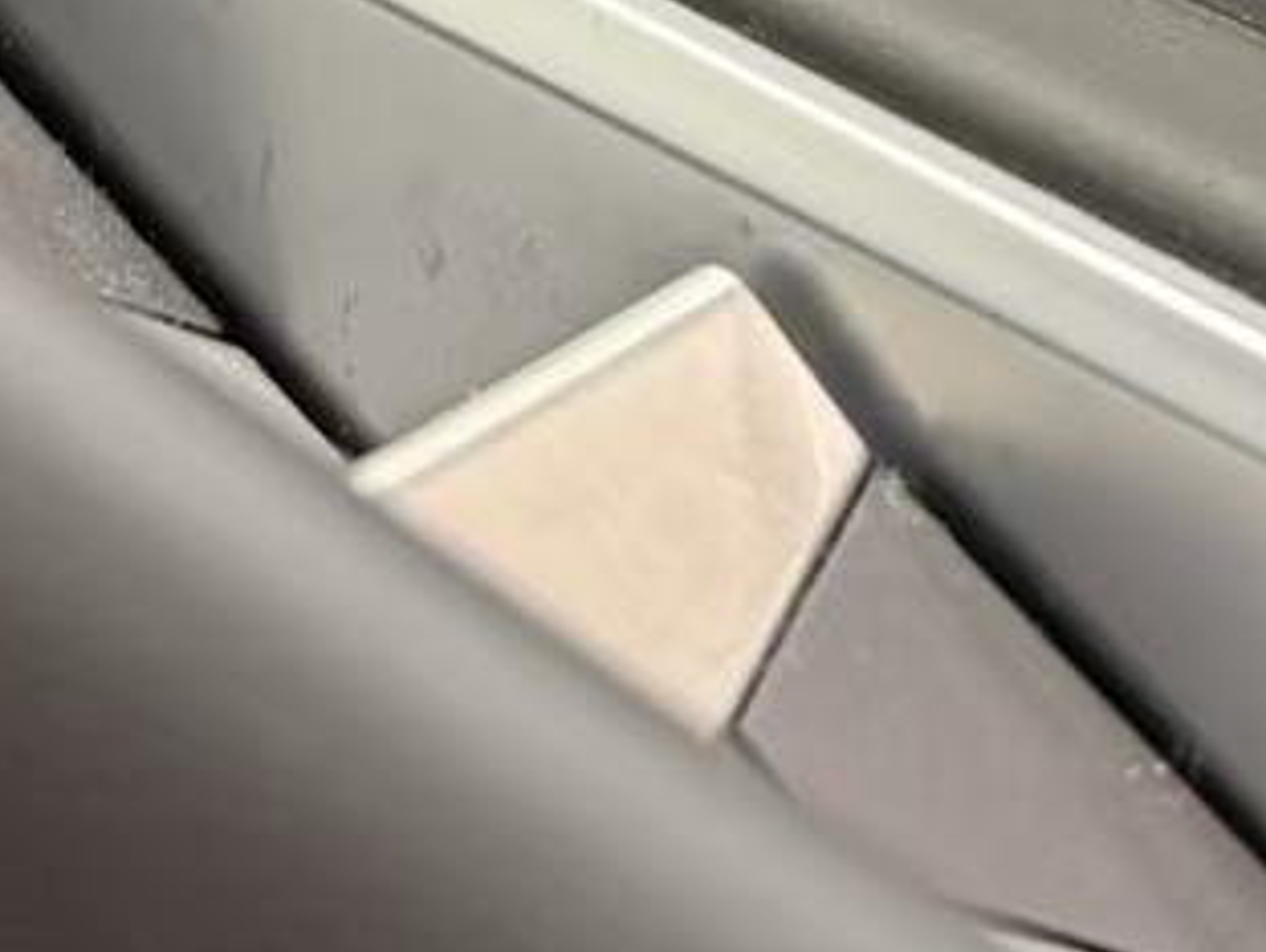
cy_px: -718
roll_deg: -0.4
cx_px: 621
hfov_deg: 14.9
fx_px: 4833
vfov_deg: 10.6
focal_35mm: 132
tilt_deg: -9.5
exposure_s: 1/50
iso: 320
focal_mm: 6.76
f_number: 1.78
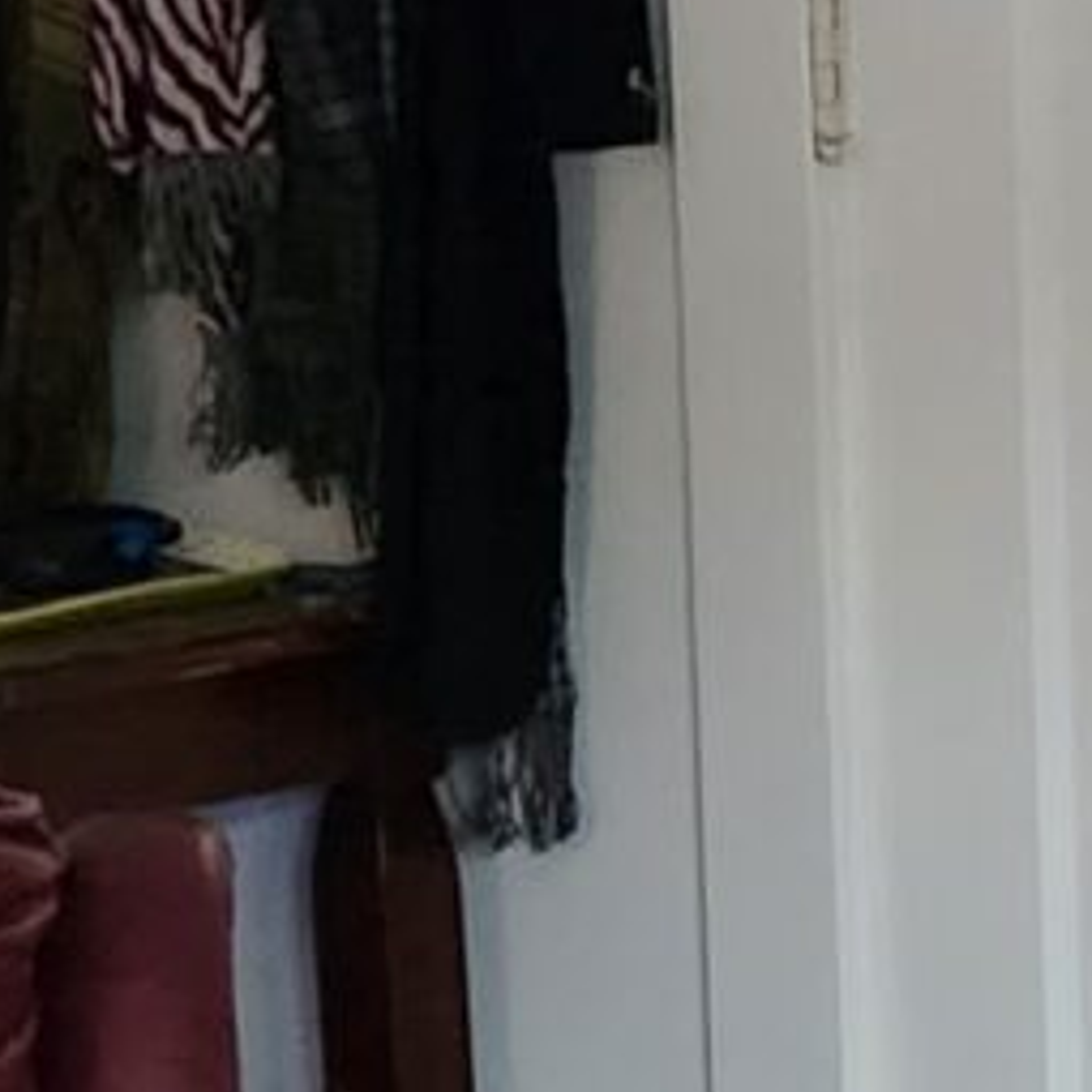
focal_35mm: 204
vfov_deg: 8.5
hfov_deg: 8.0
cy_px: 1023
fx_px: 7281
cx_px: 2578
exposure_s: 1/120
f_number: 1.8
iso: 1000
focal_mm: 5.4
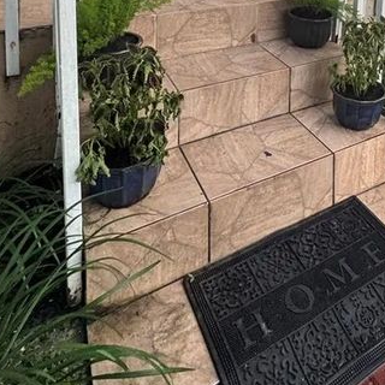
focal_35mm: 33
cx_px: 314
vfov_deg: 38.7
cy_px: -61
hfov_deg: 46.8
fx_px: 415
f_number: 2.2
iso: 200
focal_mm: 2.22
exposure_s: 1/120
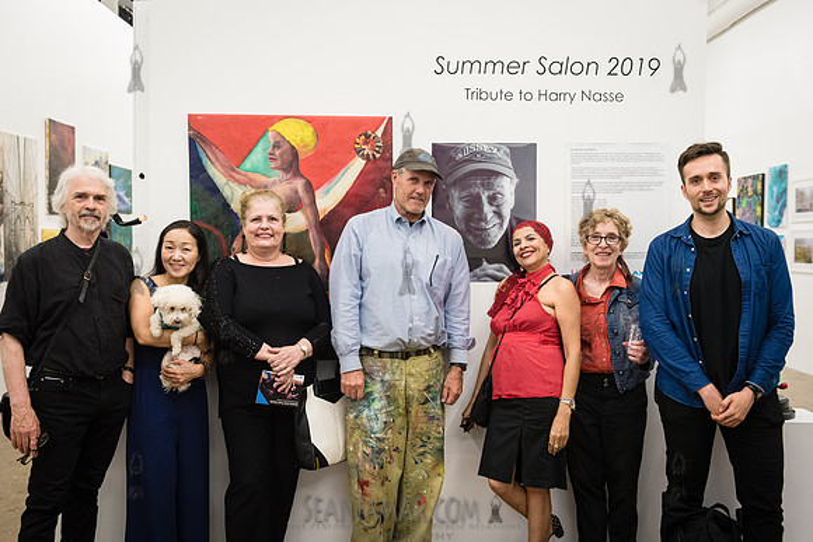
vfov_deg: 39.0
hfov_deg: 55.9
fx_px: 766
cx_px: 406
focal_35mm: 34
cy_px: 271
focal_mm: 32
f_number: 5
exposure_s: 1/200
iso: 3200
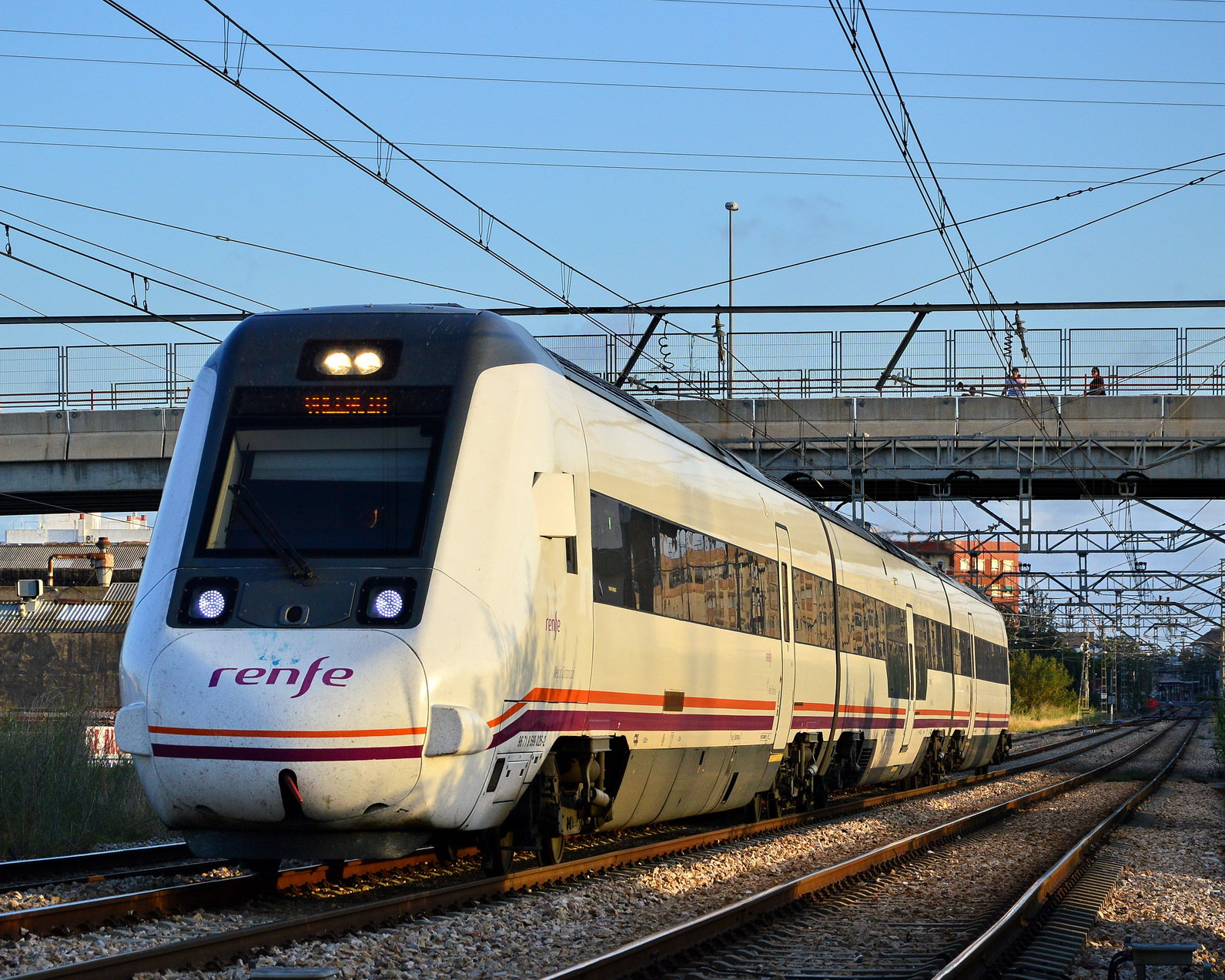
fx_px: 4061
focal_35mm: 112
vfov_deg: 13.8
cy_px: 490
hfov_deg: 17.1
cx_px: 543
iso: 400
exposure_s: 1/640
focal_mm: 66
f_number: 7.1
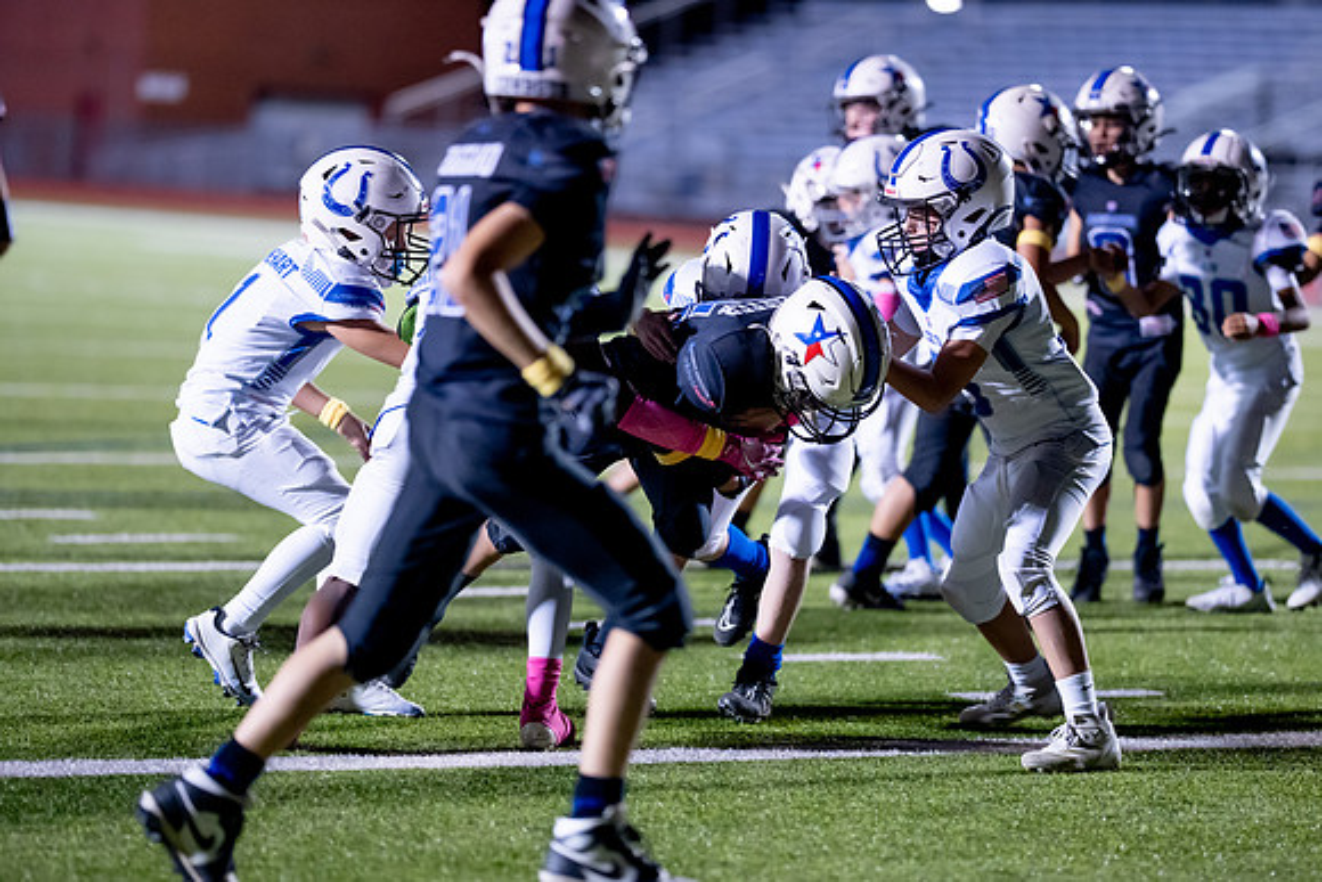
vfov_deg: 8.2
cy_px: 429
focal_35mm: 167
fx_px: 6130
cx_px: 681
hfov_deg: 12.3
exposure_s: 1/1000
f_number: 1.8
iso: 3200
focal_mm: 135
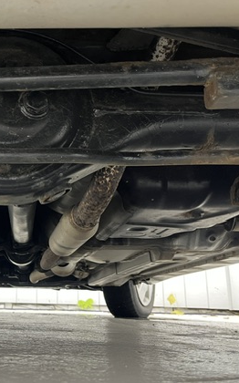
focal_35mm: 42
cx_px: 2
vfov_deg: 47.2
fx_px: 438
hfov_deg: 28.7
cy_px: 184
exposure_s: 1/50
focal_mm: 5.1
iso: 250
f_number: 1.6
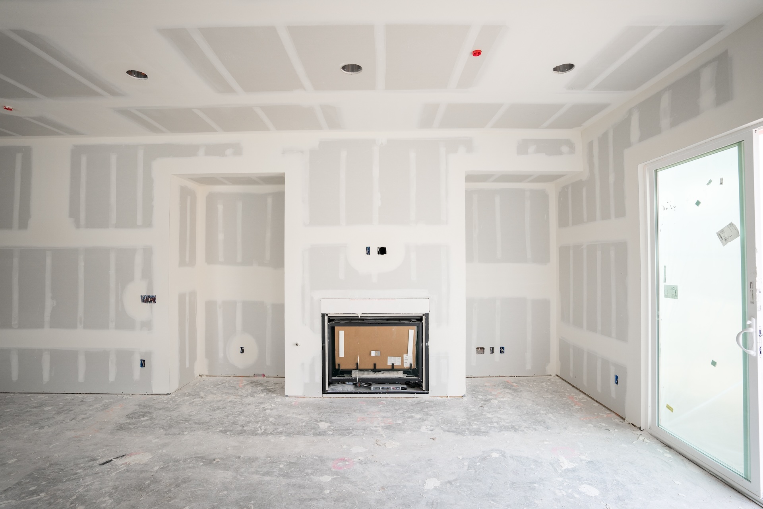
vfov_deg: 70.4
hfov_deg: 93.3
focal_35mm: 17
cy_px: 254
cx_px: 382
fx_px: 360
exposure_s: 1/250
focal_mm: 17
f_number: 2.8
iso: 400
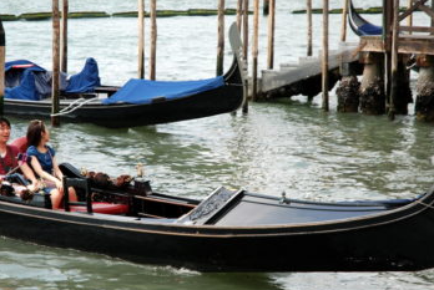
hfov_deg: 13.6
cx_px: 150
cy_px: 155
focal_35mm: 151
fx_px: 1823
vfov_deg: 9.1
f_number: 4.5
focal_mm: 70
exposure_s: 1/250
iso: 100
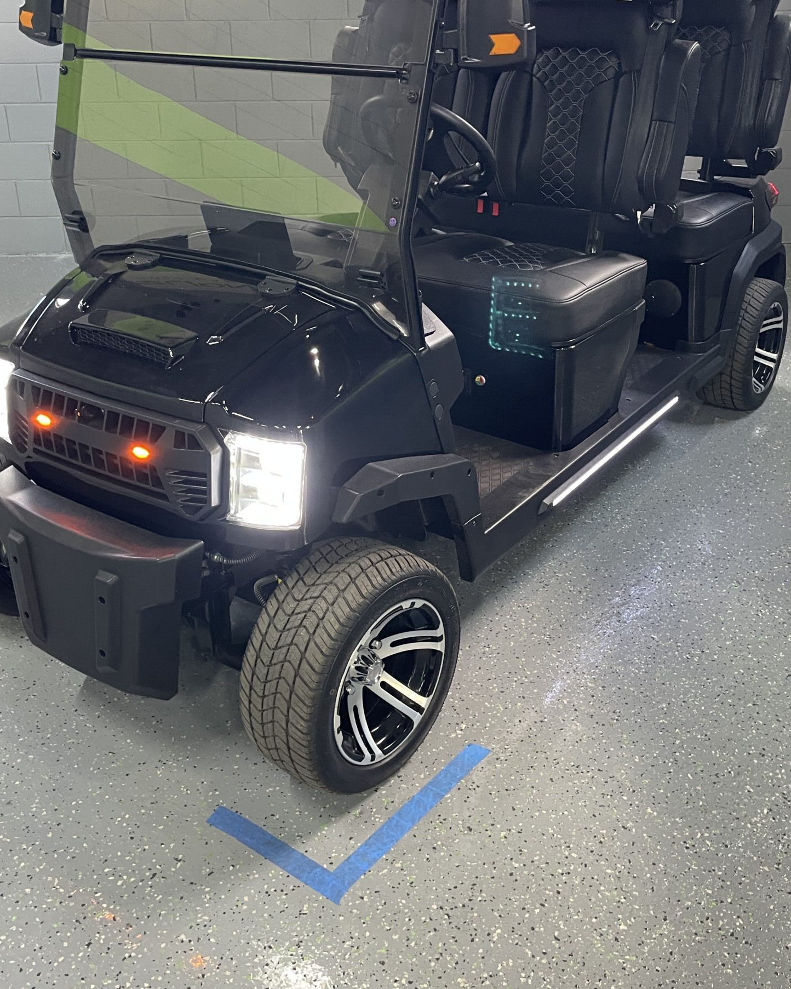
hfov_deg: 41.2
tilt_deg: -19.1
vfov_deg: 50.0
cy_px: 404
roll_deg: +1.8
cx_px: 397
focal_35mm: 36
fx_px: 1053
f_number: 1.6
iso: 250
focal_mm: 4.2
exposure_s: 1/60
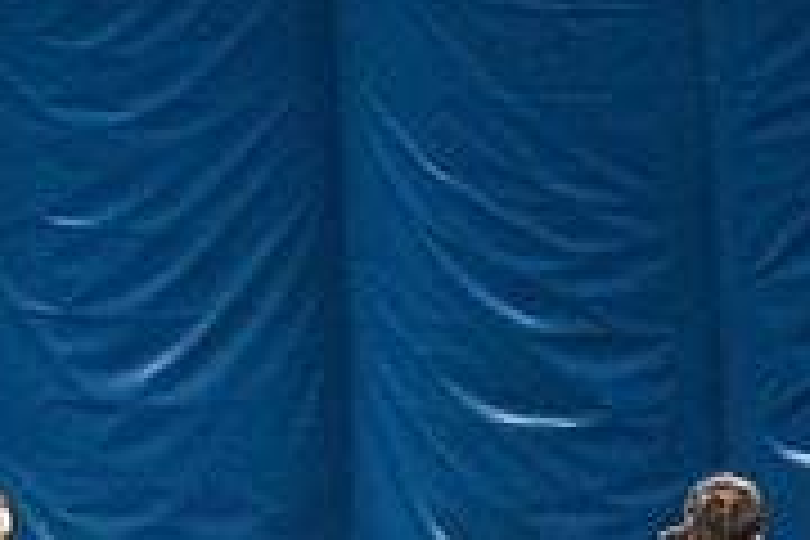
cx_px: 117
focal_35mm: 967
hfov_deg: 2.1
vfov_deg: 1.4
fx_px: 21756
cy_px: 621
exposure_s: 1/400
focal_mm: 200
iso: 12800
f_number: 2.8
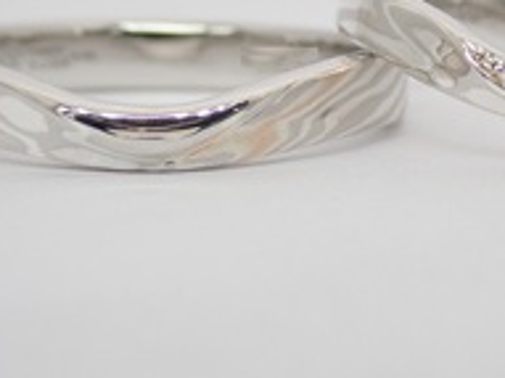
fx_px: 2639
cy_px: 83
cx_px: 349
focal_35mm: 181
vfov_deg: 8.2
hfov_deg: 10.9
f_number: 4.1
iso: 200
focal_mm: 13.65
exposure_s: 1/100
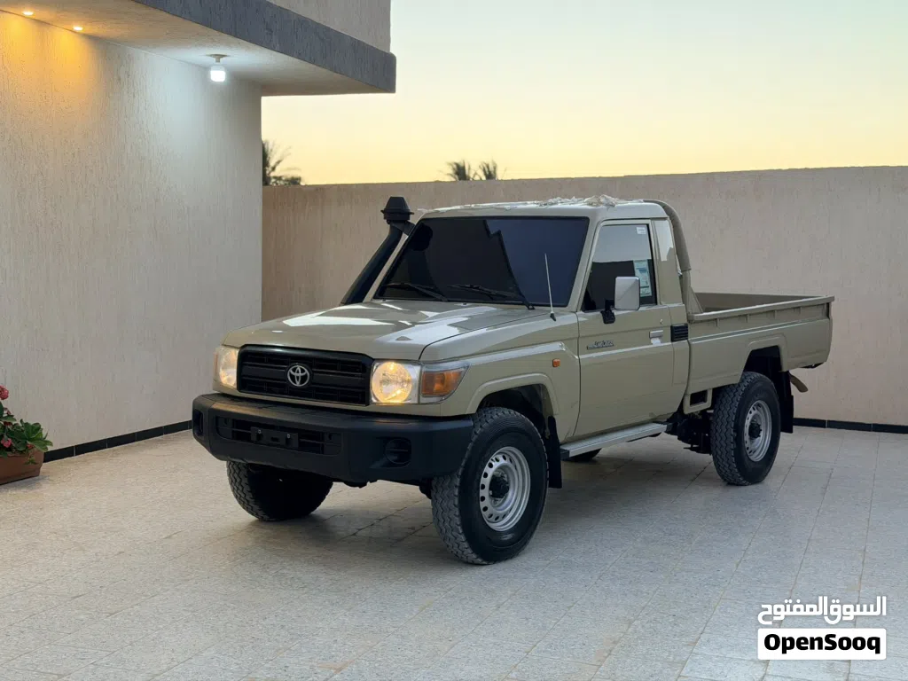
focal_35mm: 48
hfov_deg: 39.7
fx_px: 1259
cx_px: 454
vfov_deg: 30.3
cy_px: 340
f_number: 1.78
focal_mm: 6.76
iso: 125
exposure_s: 1/100
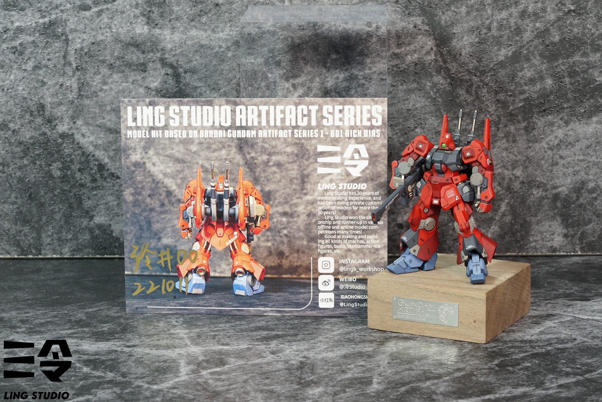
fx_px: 1506
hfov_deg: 22.6
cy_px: 201
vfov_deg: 15.2
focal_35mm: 90
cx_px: 301
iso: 640
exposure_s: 1/2.5
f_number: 20
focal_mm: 90
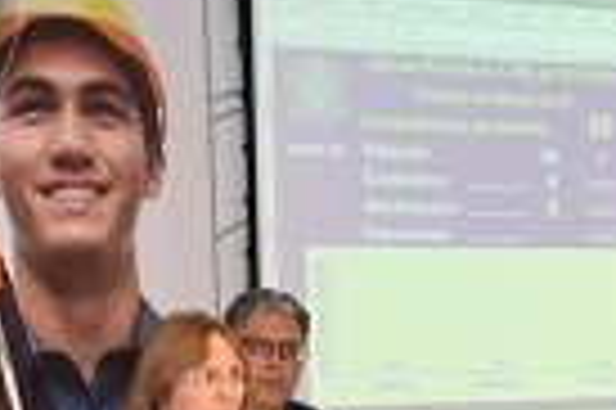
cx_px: 665
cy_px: 613
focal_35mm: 158
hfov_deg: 12.8
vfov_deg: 8.5
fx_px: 2700
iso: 800
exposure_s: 1/60
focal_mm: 24
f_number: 4
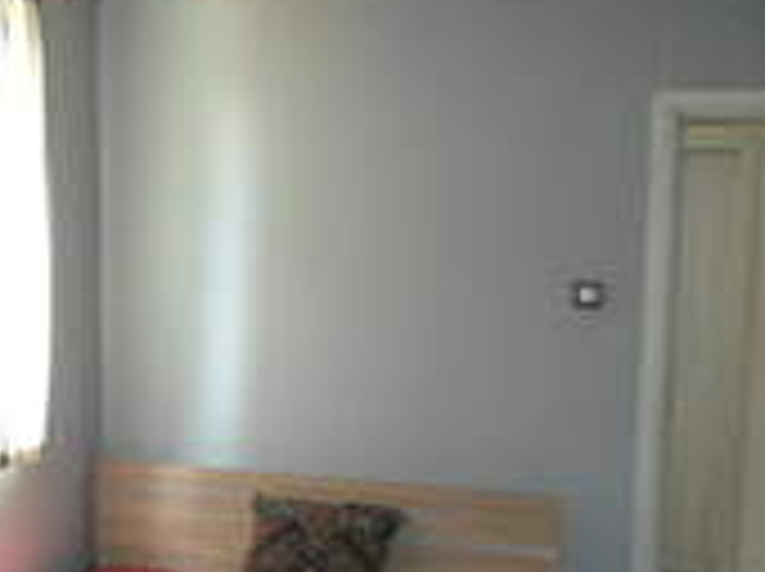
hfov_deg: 33.6
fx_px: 1236
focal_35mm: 56
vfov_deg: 25.9
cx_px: 176
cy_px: 394
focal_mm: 4.5
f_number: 2.5
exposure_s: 1/30
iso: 120
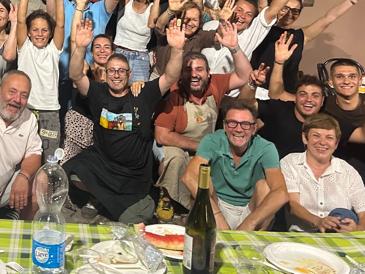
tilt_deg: -4.9
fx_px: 527
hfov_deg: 36.0
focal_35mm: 50
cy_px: 47
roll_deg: -1.6
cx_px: 39
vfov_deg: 28.4
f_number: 1.5
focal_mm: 5.7
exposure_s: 1/33
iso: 400
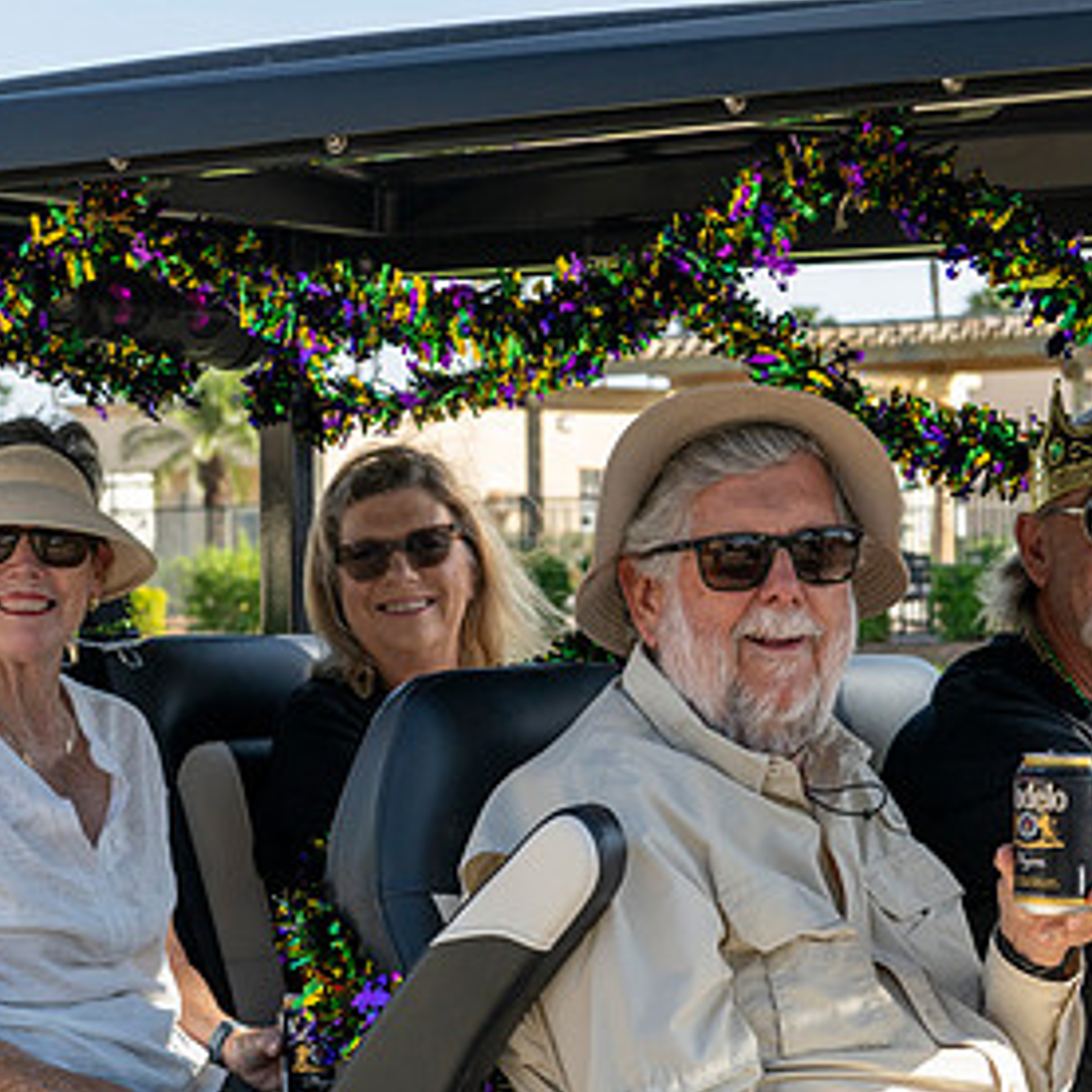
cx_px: 489
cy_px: 719
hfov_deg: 17.7
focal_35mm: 98
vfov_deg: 17.7
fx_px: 3498
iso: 500
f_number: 6.3
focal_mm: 55
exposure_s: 1/640
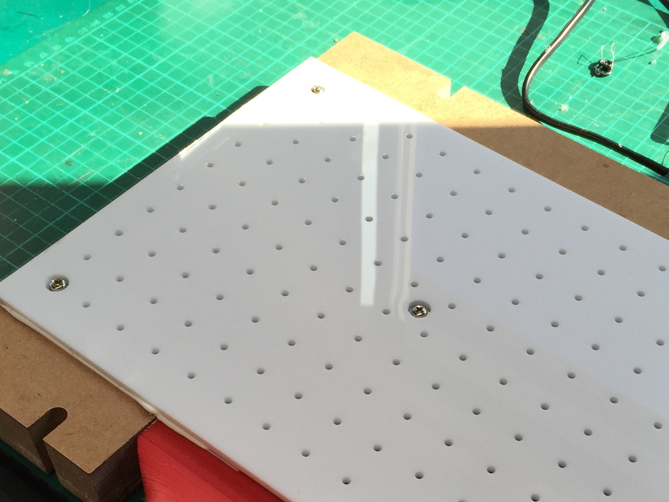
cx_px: 403
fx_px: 1005
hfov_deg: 36.7
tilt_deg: -53.0
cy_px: 410
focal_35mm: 52
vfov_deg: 27.4
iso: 32
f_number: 2.2
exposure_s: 1/444
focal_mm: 4.15
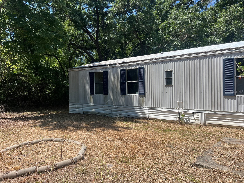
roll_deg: +0.6
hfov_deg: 67.3
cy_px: 92
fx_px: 183
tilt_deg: -2.0
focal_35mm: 26
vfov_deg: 53.1
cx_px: 122
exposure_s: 1/3077
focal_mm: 5.7
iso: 50
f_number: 1.5
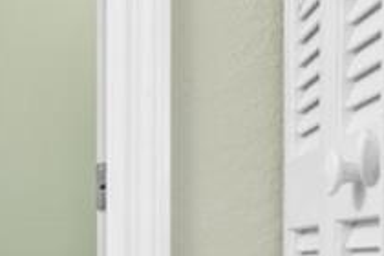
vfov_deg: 17.9
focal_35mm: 73
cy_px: 293
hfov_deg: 15.3
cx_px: -532
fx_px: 779
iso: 200
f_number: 8
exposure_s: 1/2
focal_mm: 10
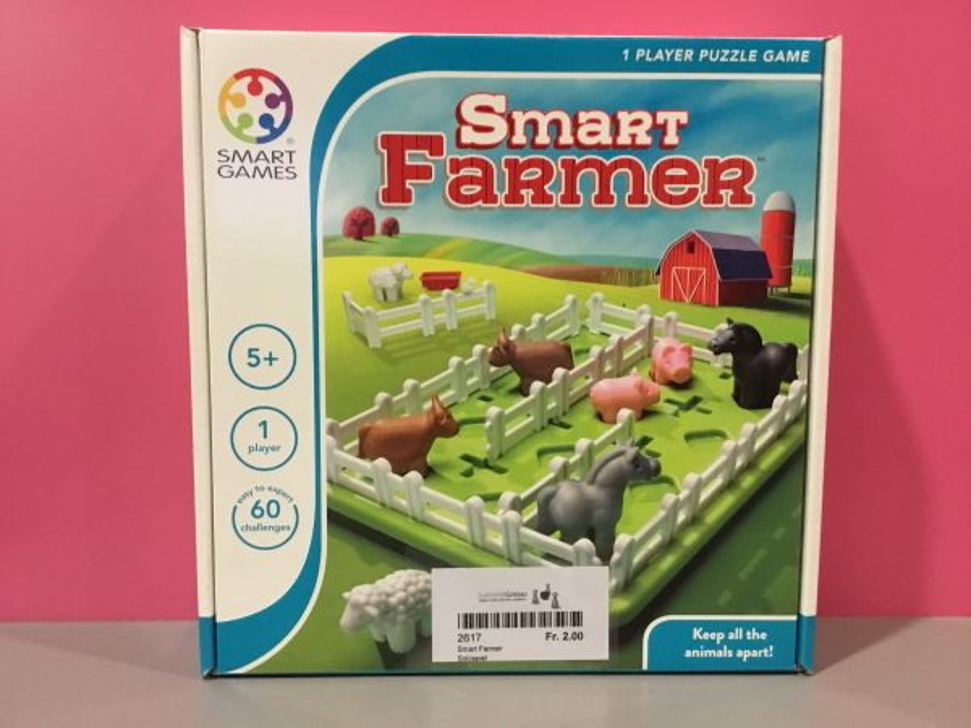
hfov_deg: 58.4
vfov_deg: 45.4
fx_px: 870
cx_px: 486
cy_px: 364
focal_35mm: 31
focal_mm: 3.3
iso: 200
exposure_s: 1/25
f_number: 2.4
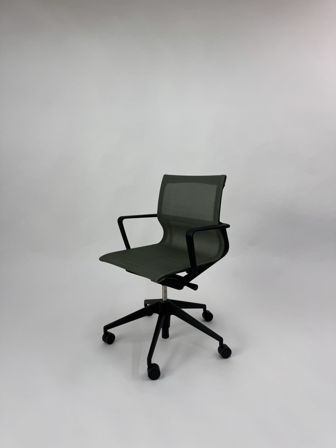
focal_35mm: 24
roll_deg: +1.1
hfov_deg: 56.8
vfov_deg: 71.6
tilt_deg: -9.4
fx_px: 311
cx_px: 168
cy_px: 224
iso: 50
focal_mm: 6.76
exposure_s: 1/131
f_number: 1.78
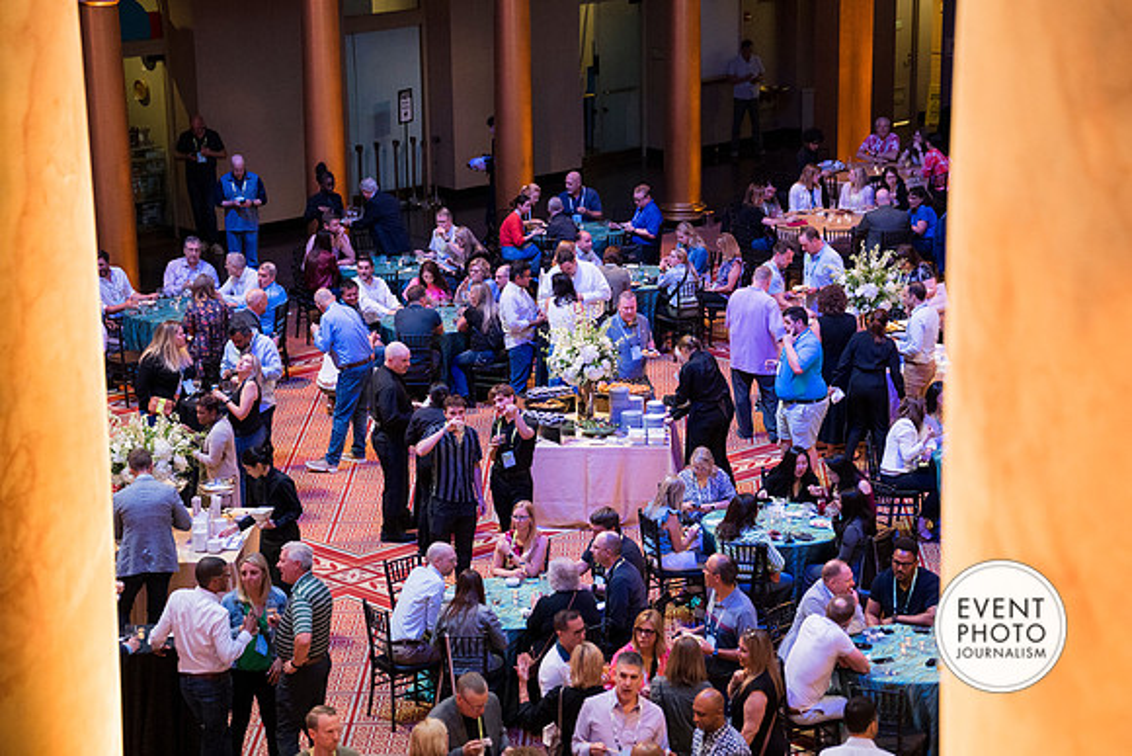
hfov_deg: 21.8
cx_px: 567
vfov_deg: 14.6
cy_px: 374
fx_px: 2944
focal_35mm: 94
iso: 2500
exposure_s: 1/125
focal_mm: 84
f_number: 2.8
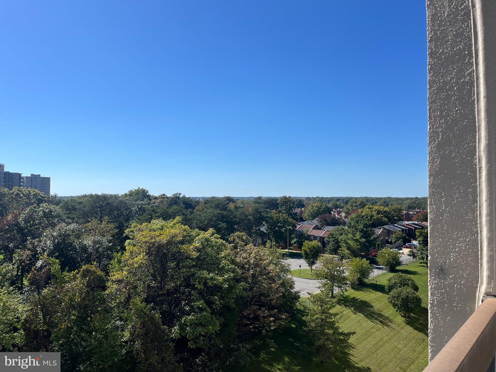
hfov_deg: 67.3
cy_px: 186
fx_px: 373
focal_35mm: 26
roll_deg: -0.9
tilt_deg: -0.1
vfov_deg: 53.1
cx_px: 248
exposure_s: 1/4854
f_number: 1.6
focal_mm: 5.1
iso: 50
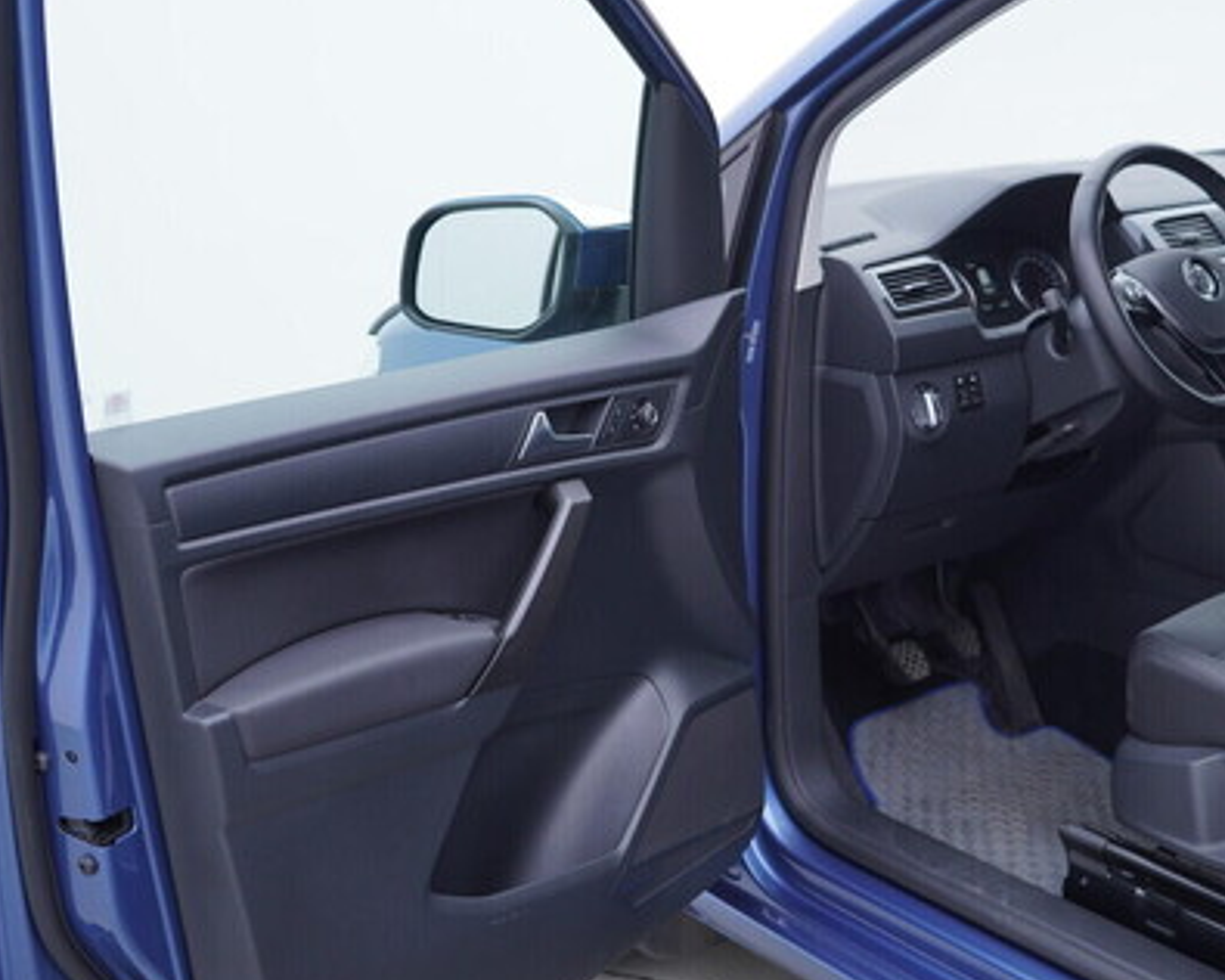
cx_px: 763
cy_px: 426
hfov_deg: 39.3
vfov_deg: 32.0
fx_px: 1704
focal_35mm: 47
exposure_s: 1/50
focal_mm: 24
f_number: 3.2
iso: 125
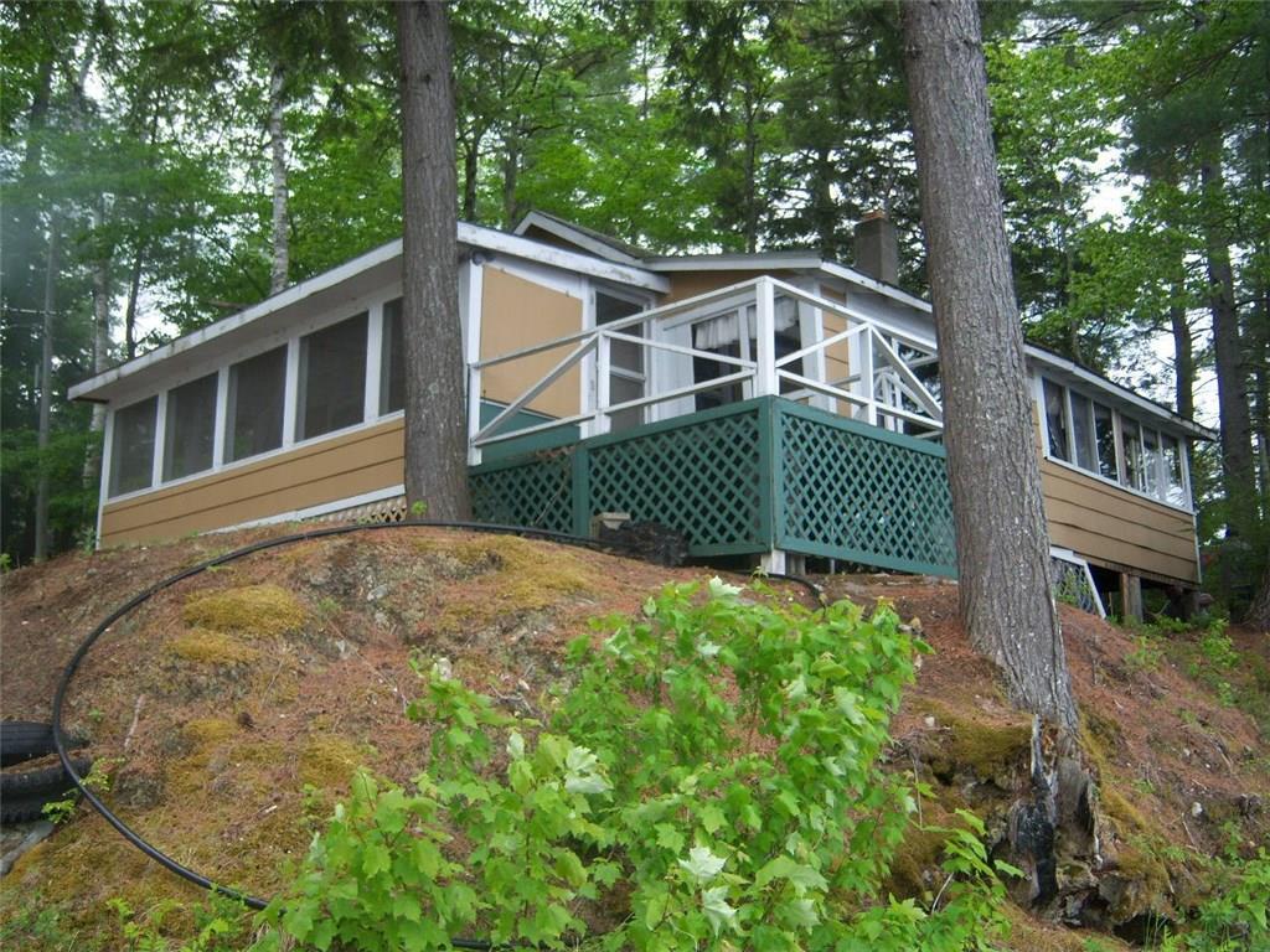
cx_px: 635
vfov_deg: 39.7
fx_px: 1321
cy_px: 476
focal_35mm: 36
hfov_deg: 51.4
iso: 80
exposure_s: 1/250
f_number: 2.8
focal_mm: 7.5
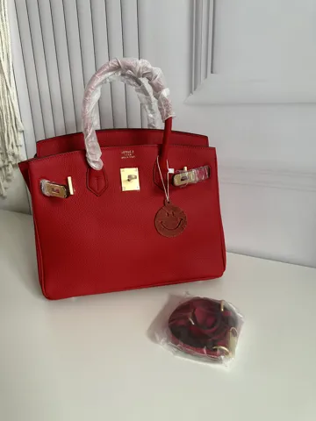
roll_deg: +1.2
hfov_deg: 56.8
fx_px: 292
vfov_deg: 71.6
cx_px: 158
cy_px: 210
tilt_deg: -20.3
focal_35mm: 24
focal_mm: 6.86
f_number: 1.78
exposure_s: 1/62
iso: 250
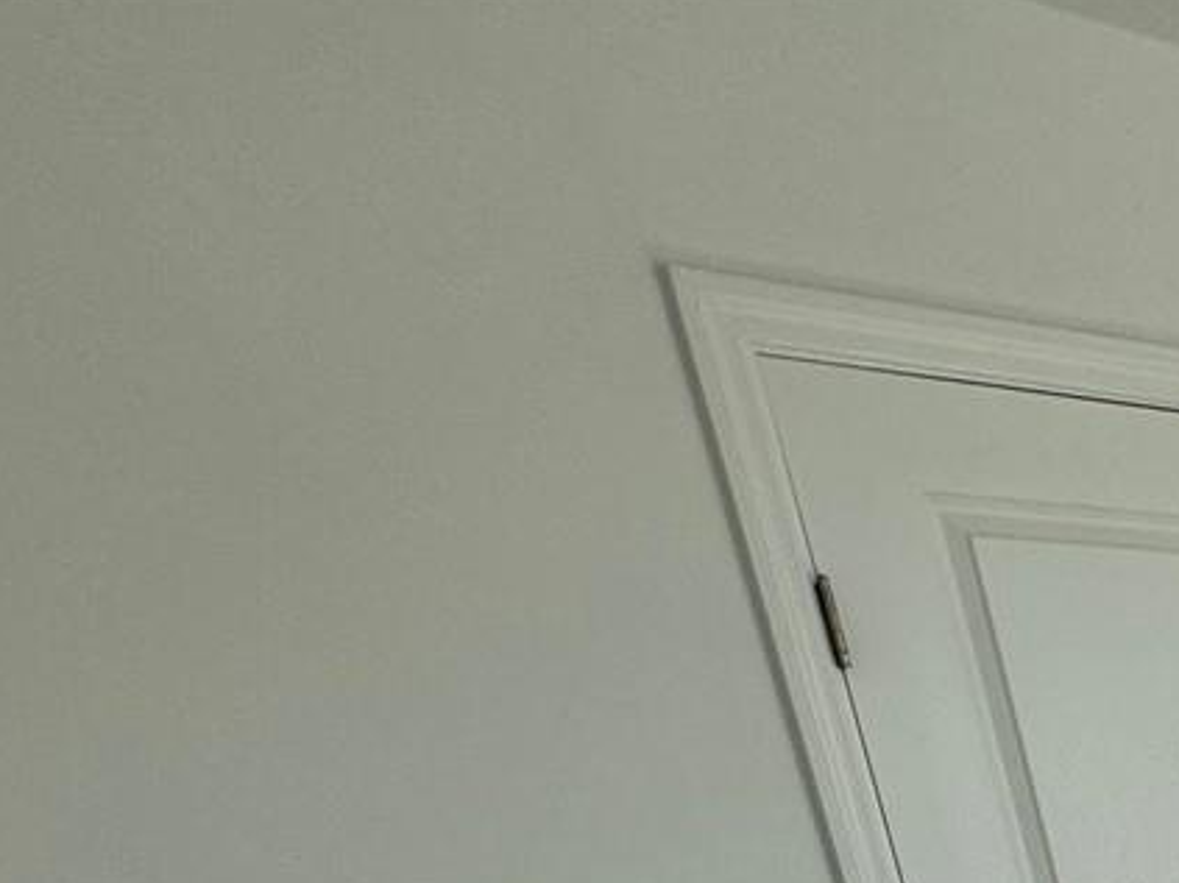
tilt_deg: -24.4
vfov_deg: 19.4
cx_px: 2063
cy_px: 1655
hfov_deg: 22.7
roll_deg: +1.9
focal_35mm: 53
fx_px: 1805
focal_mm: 2.22
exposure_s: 1/291
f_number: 2.2
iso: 40
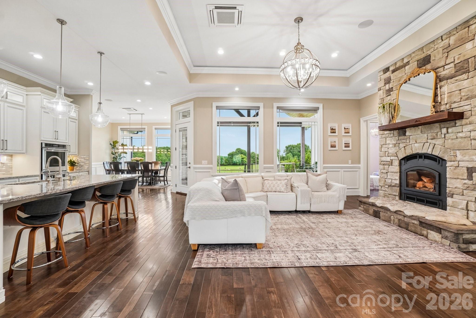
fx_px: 198
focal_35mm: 15
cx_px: 238
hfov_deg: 100.4
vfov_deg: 77.3
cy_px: 159
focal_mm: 10
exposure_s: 1/30
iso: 250
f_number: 8
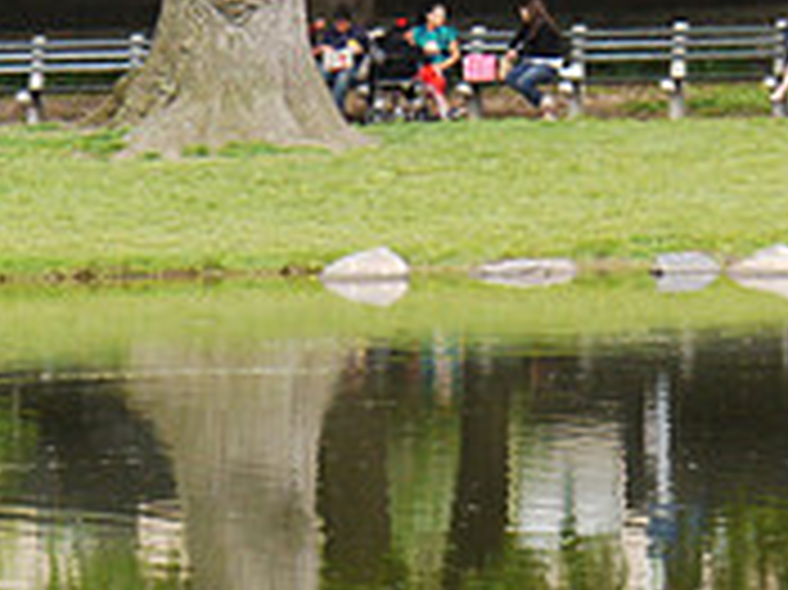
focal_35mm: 312
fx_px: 7098
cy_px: 885
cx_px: 225
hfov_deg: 6.4
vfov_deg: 4.7
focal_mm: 47
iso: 500
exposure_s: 1/500
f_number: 5.4
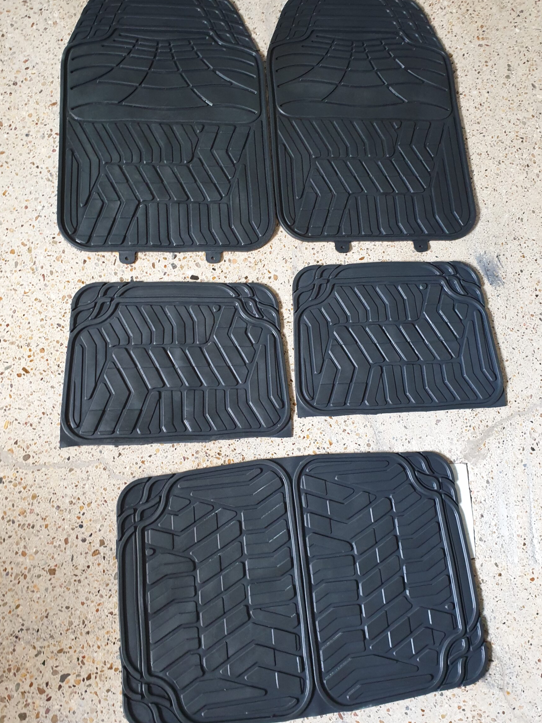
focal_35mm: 29
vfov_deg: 61.6
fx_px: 605
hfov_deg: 48.2
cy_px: 348
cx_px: 255
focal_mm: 4.3
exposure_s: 1/21
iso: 250
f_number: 2.4
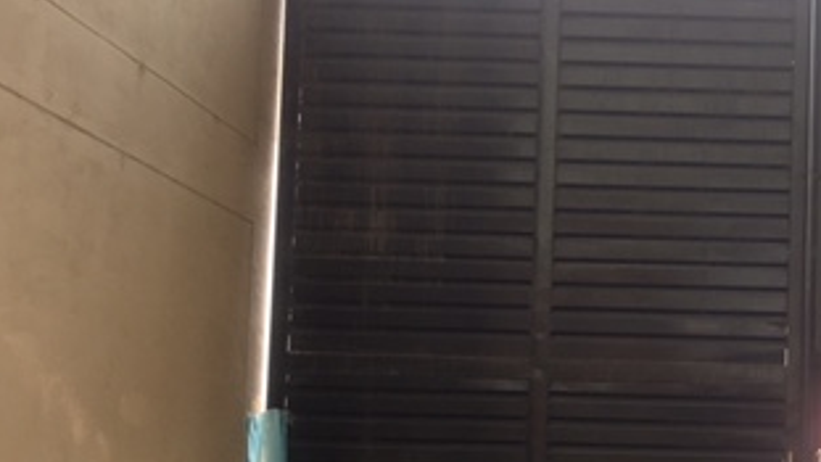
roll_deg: -1.0
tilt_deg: +5.3
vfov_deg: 18.2
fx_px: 1415
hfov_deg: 30.1
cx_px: 821
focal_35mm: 65
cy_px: 420
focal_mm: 4.15
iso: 25
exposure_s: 1/40
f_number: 2.2
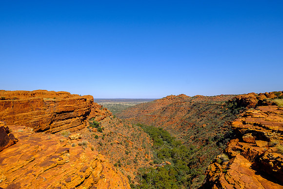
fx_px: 183
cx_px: 142
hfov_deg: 75.5
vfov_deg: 54.6
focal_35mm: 23
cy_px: 95
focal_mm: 14.5
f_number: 8
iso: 200
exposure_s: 1/680
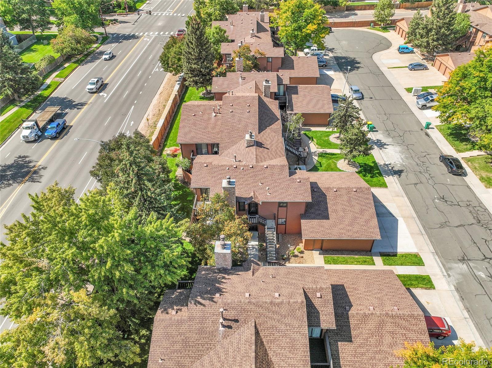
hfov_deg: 71.6
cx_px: 246
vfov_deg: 56.8
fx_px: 341
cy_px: 184
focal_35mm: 24
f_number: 2.8
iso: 110
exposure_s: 1/120
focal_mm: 12.29
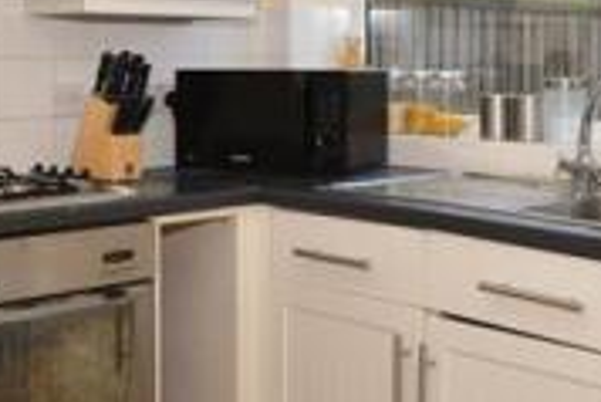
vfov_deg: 18.7
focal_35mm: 72
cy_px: 46
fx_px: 1200
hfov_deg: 27.5
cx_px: 490
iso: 200
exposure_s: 1/200
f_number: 7.1
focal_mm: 13
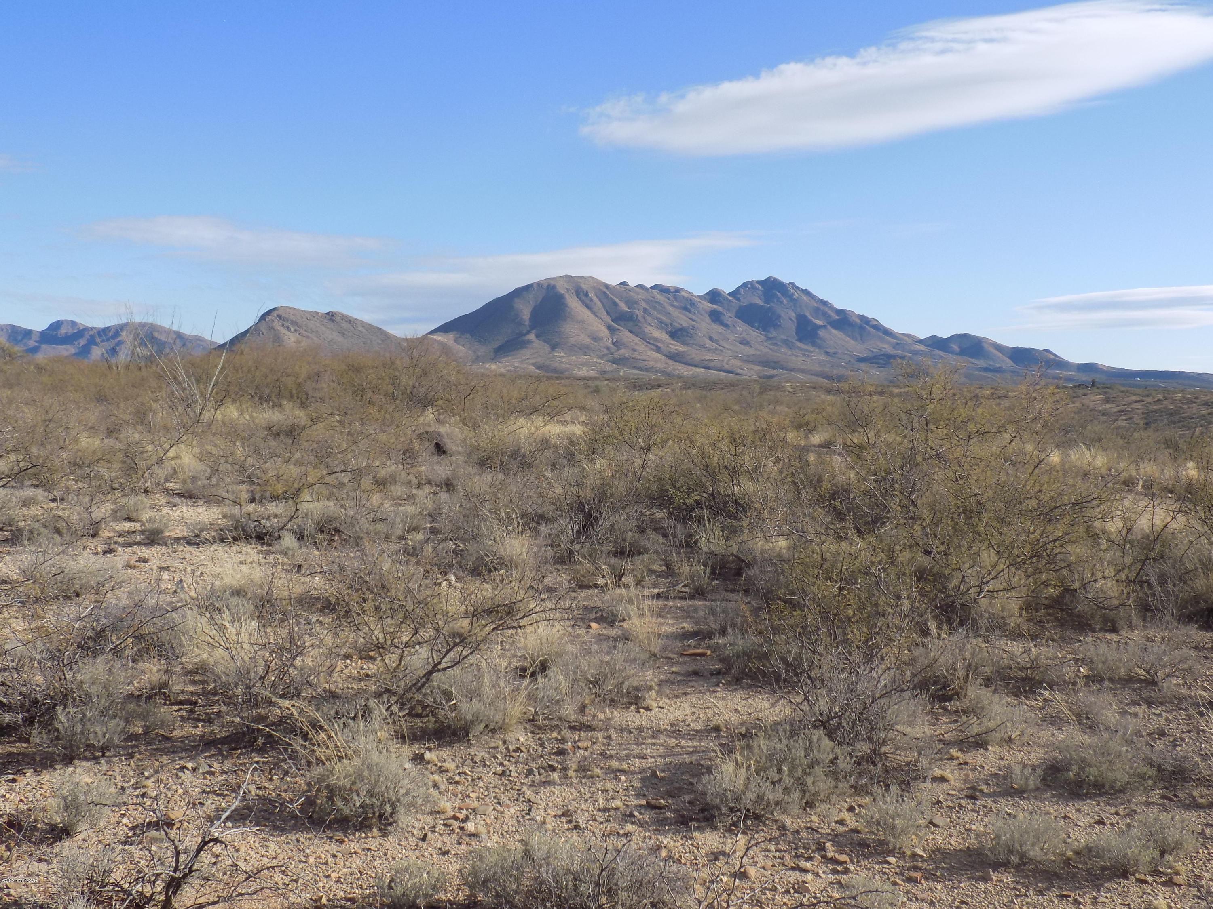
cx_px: 606
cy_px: 454
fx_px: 1191
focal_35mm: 34
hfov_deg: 54.0
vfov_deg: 41.8
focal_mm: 6.1
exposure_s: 1/800
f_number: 3.4
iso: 80
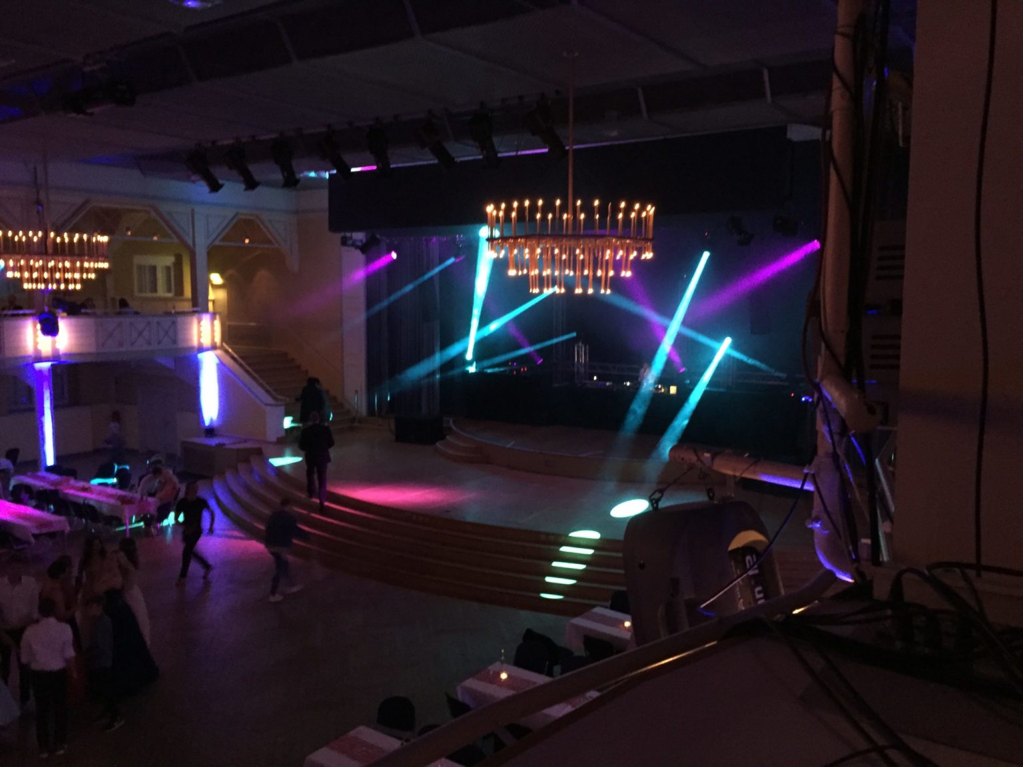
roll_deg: -1.2
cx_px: 512
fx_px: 857
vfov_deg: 48.2
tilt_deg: -6.2
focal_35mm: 29
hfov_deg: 61.7
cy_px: 384
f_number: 2.2
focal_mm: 4.15
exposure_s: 1/17
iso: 500
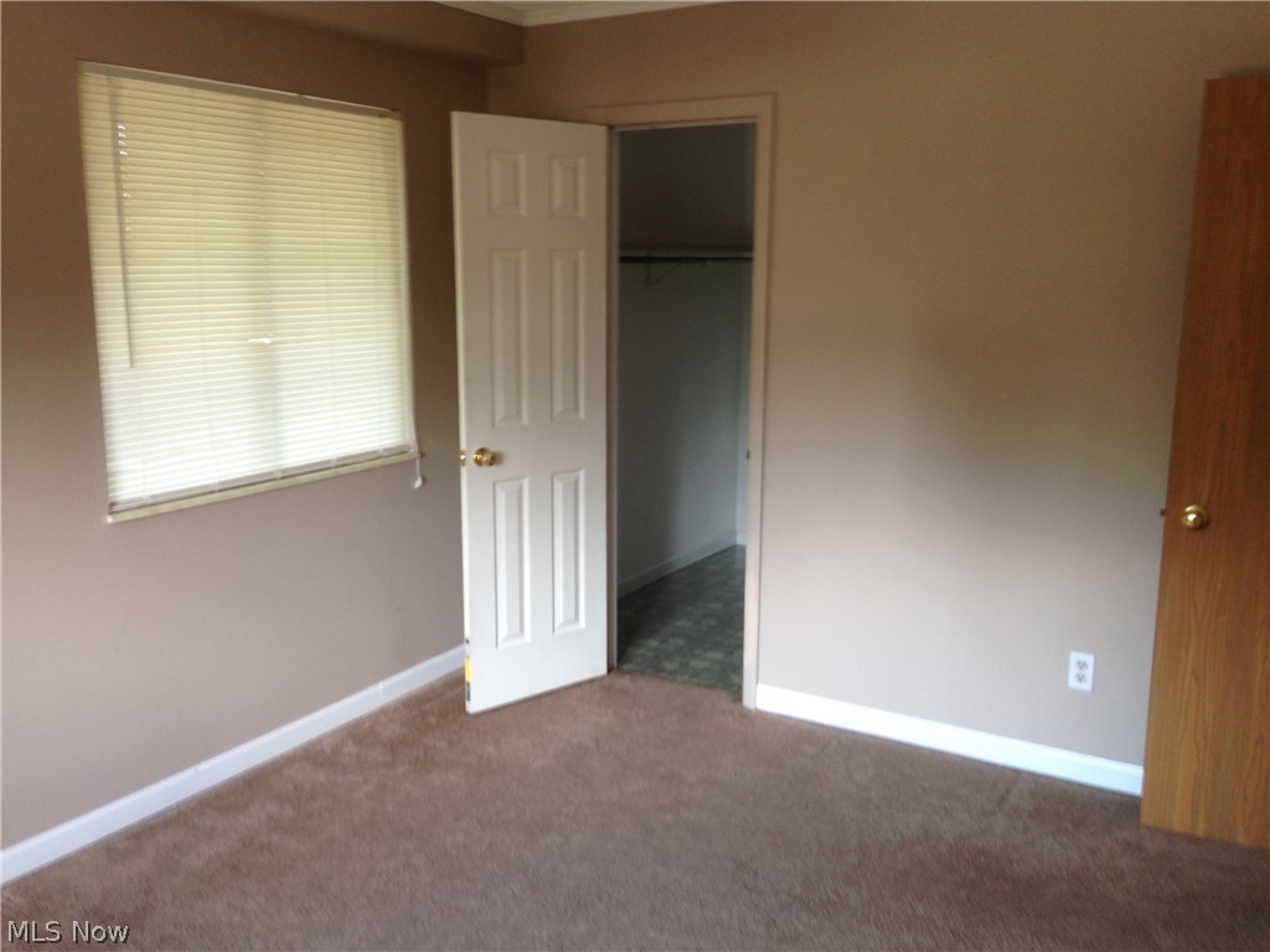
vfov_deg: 42.9
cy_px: 476
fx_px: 1211
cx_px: 635
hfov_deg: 55.4
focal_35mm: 33
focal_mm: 4.12
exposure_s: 1/20
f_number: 2.4
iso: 50
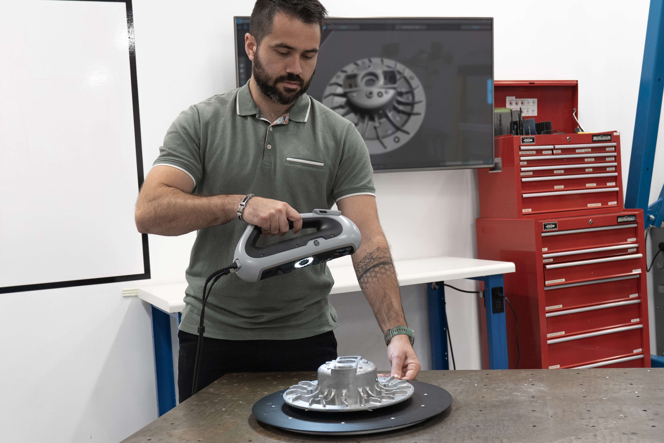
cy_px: 222
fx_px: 775
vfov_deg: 31.9
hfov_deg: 46.4
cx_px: 332
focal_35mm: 42
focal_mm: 28
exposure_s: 1/60
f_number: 4.5
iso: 800
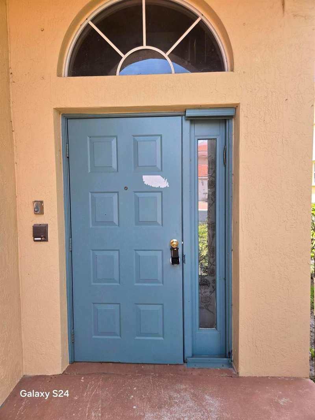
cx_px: 158
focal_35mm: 23
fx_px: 279
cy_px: 210
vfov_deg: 73.9
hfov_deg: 58.9
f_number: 1.8
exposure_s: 1/174
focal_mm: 5.4
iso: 25
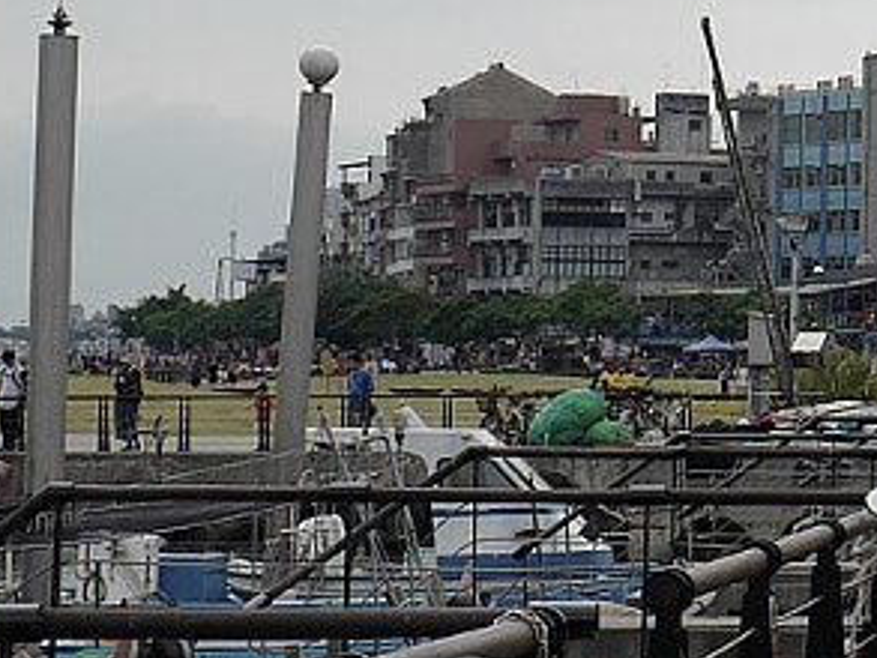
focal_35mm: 147
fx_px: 3726
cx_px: 2353
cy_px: 135
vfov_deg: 10.1
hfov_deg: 10.7
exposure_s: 1/800
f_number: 4
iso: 100
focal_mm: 28
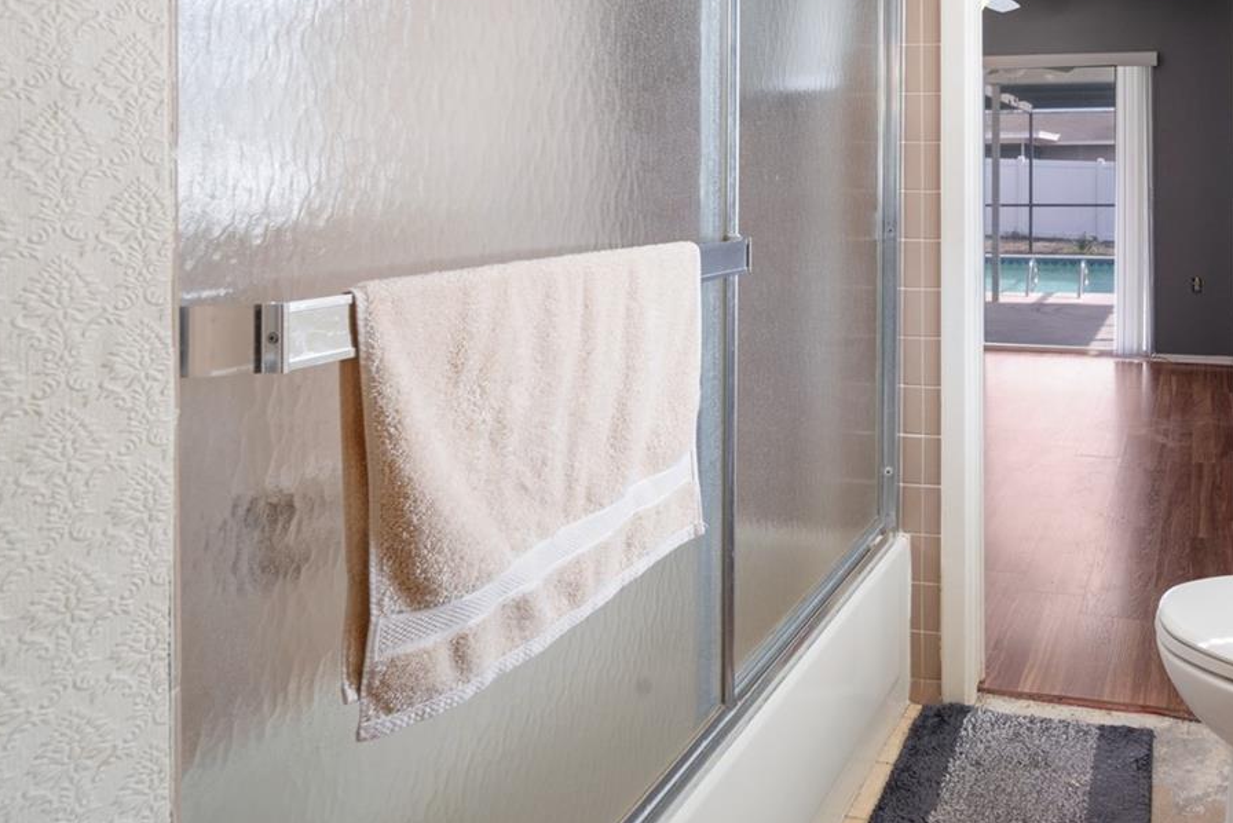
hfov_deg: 63.2
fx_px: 856
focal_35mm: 25
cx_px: 1040
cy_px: 184
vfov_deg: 48.8
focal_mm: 14
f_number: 9
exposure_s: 1/13
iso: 250
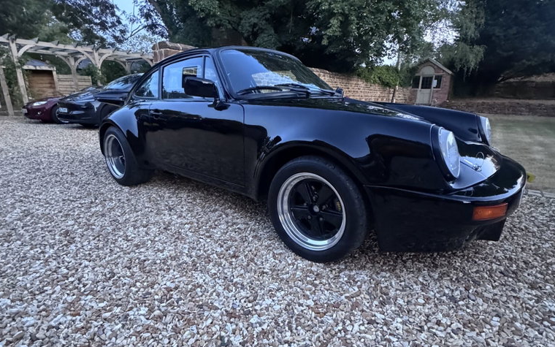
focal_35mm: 20
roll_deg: -1.2
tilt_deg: -17.4
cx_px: 278
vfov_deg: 59.5
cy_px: 193
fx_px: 303
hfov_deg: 85.1
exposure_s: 1/60
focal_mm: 2.22
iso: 1250
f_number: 2.2
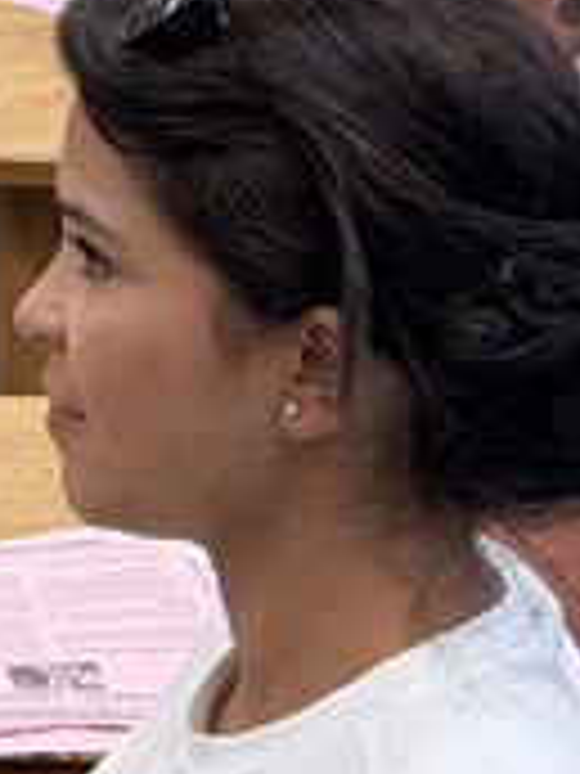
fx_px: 3463
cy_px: -144
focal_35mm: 155
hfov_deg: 8.6
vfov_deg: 12.5
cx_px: -850
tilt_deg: -6.3
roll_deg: +1.8
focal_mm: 5.96
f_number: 1.6
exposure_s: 1/120
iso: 125
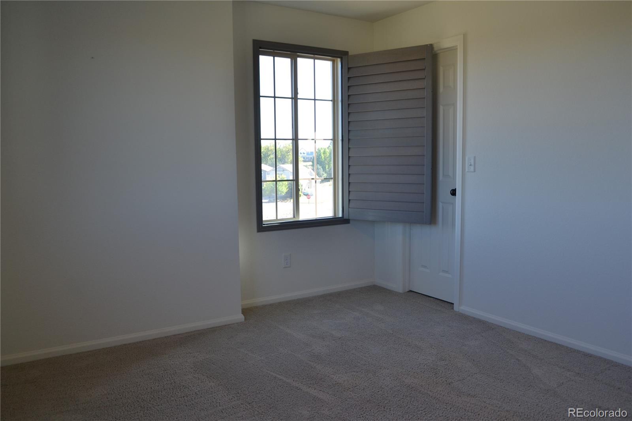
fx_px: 474
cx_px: 316
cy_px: 210
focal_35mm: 27
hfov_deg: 67.4
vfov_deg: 47.9
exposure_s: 1/60
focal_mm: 18
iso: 180
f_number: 5.6
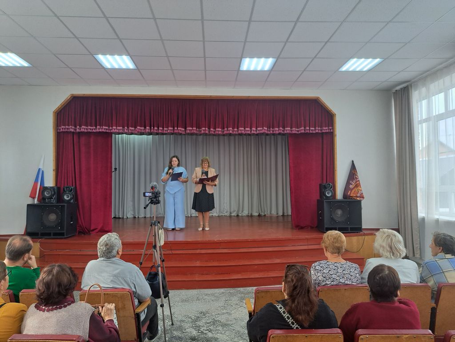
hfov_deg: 71.6
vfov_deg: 56.8
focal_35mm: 24
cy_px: 171
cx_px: 228
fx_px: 315
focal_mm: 5.23
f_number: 1.8
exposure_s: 1/50
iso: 50
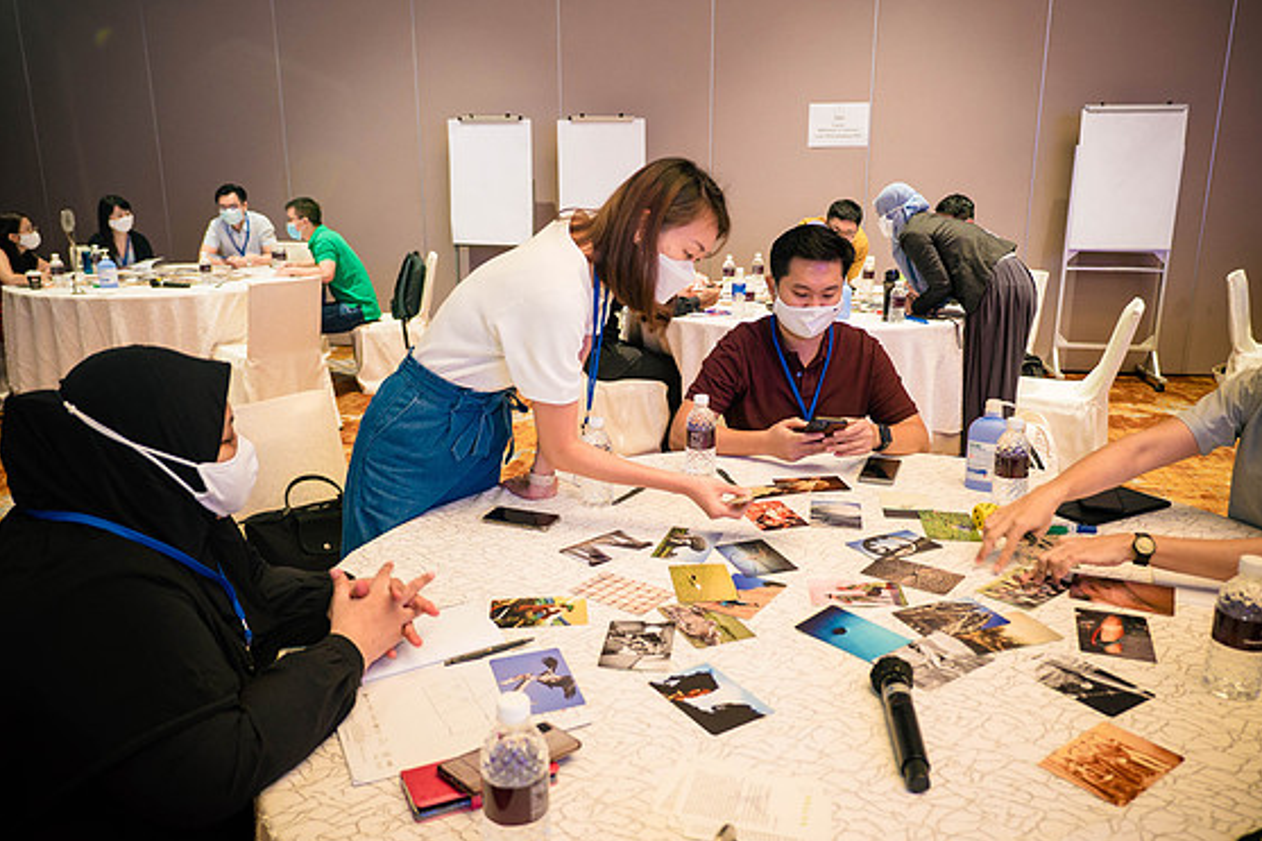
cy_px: 418
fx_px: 911
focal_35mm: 26
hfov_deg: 69.4
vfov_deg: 49.5
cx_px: 637
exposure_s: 1/80
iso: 640
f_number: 1.7
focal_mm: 12
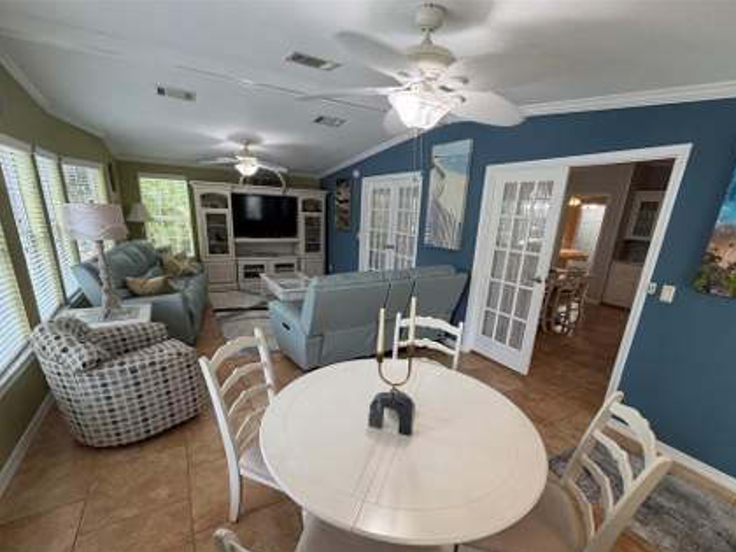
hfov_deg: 94.5
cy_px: 314
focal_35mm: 16
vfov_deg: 77.7
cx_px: 364
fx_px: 340
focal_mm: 2.22
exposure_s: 1/120
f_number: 2.2
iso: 160
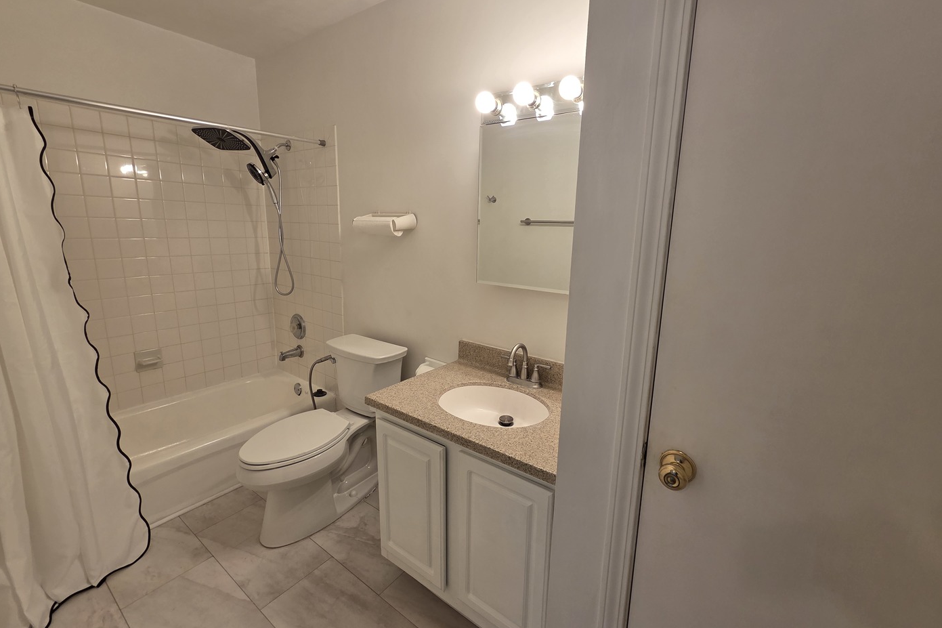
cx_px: 484
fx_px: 366
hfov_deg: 104.2
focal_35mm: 14
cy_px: 306
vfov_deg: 81.2
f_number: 2.2
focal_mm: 2.2
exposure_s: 1/60
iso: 100
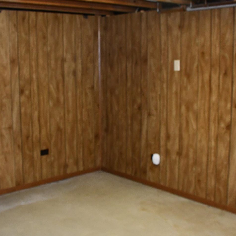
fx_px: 378
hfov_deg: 34.6
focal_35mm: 49
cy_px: 117
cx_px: 95
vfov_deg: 34.7
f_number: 6.3
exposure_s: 1/60
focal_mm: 18
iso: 2000
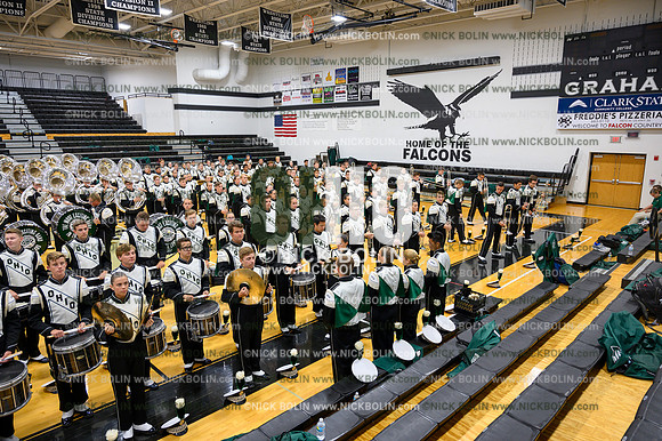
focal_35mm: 24
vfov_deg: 53.1
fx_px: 441
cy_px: 220
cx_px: 331
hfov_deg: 73.8
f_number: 4.5
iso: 800
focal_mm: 24
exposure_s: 1/50
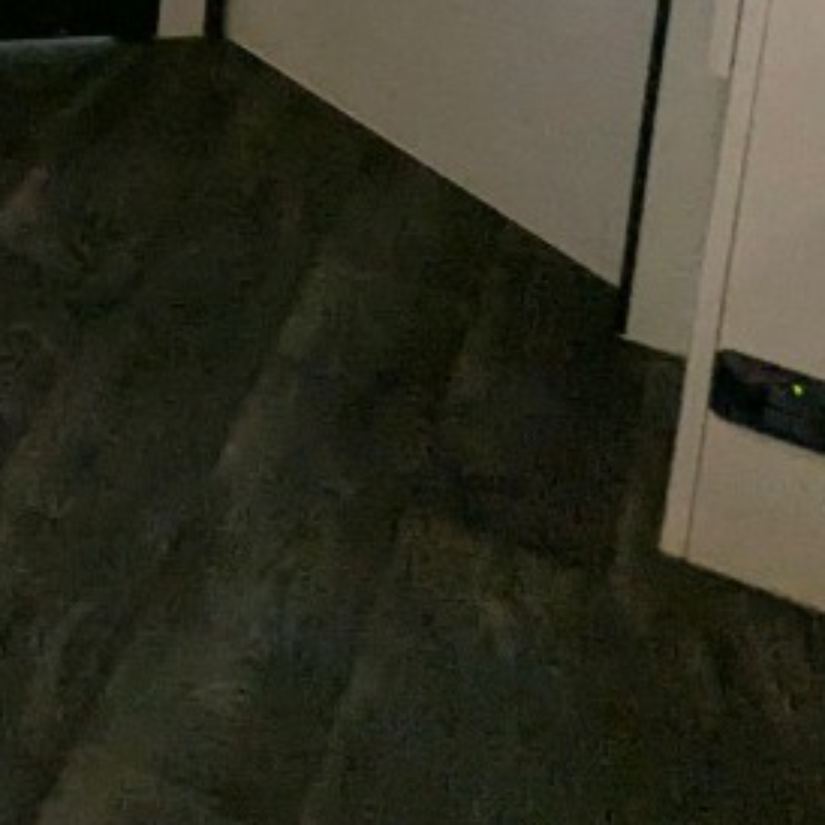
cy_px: -620
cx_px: -851
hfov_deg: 17.1
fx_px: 1941
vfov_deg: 18.9
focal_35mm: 72
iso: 71
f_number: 2.2
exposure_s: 1/128
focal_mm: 2.35
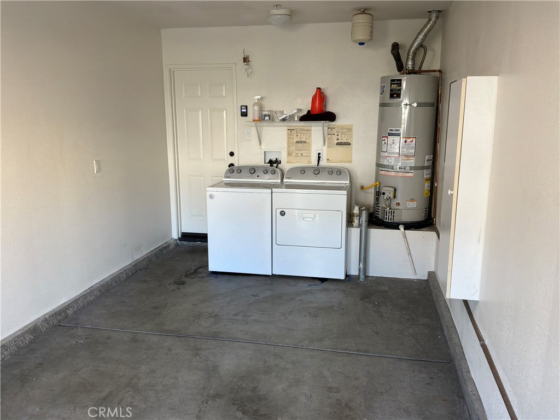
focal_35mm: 28
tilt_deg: -11.5
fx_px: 453
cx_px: 280
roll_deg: +0.1
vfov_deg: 49.7
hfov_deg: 63.4
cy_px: 210
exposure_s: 1/60
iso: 64
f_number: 1.8
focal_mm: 3
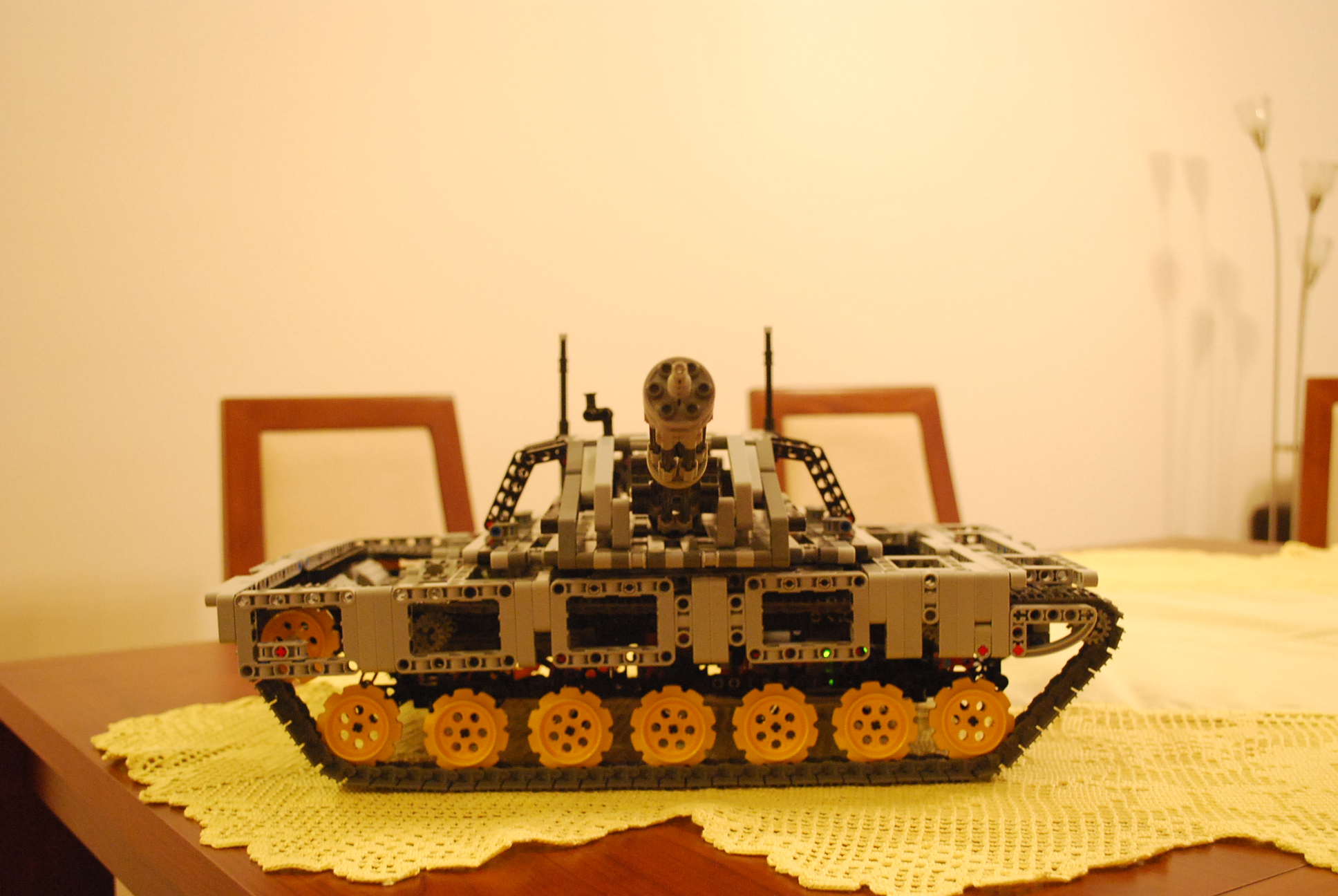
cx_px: 669
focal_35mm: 39
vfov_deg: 34.3
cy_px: 448
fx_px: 1451
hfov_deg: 49.5
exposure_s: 1/20
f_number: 4.5
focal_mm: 26
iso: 1600
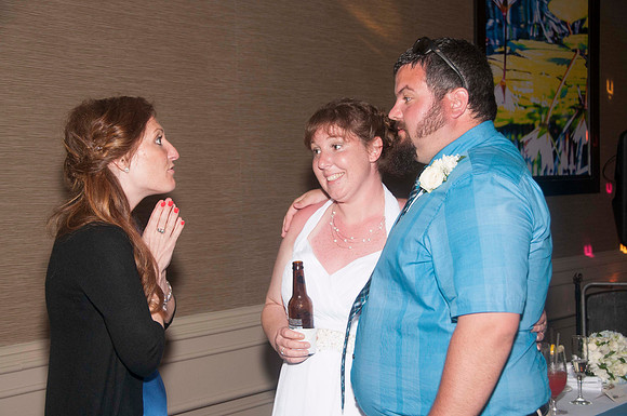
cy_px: 208
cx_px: 314
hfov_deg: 31.9
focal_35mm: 63
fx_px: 1096
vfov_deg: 21.5
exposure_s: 1/60
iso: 400
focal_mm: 42
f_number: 5.6
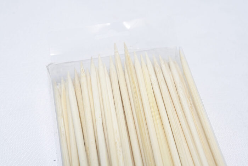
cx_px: 124
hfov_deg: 28.8
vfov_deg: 19.5
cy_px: 83
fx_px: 483
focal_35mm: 70
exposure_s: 1/200
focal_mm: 70
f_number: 9
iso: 3200
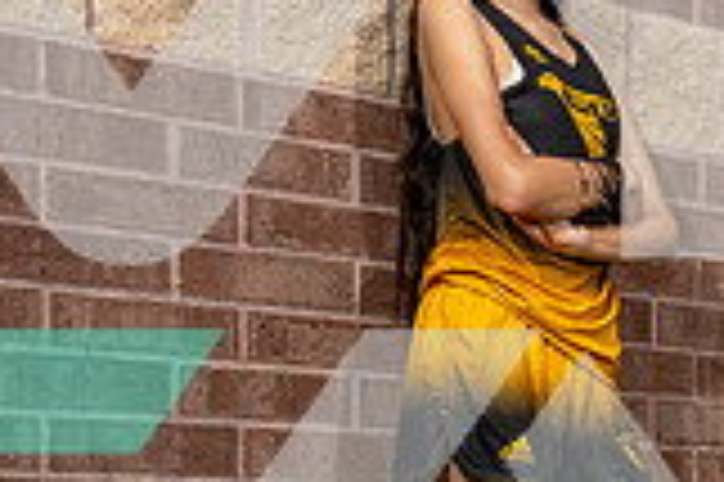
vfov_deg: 13.8
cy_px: 568
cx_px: 851
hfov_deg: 20.0
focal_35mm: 96
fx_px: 1929
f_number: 8
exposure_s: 1/125
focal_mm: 25
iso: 100
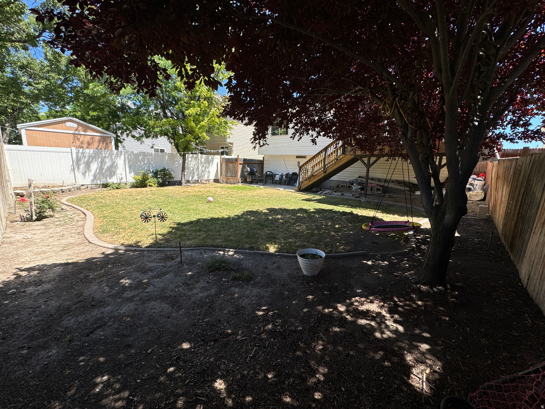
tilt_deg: -11.8
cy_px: 204
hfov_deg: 102.1
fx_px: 220
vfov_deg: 85.7
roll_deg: -2.6
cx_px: 272
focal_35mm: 14
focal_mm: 2.22
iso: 40
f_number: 2.2
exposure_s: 1/561
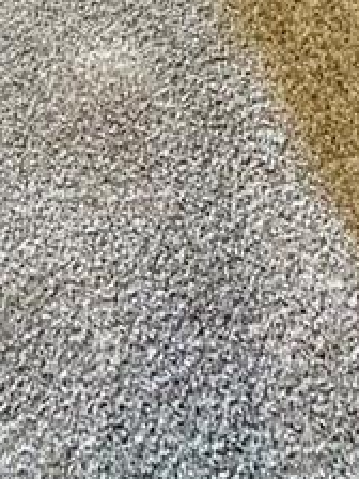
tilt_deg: -21.4
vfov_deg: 15.6
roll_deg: +4.1
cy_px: -635
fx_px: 1037
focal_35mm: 75
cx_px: 17
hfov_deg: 19.2
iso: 250
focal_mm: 2.22
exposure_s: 1/120
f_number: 2.2
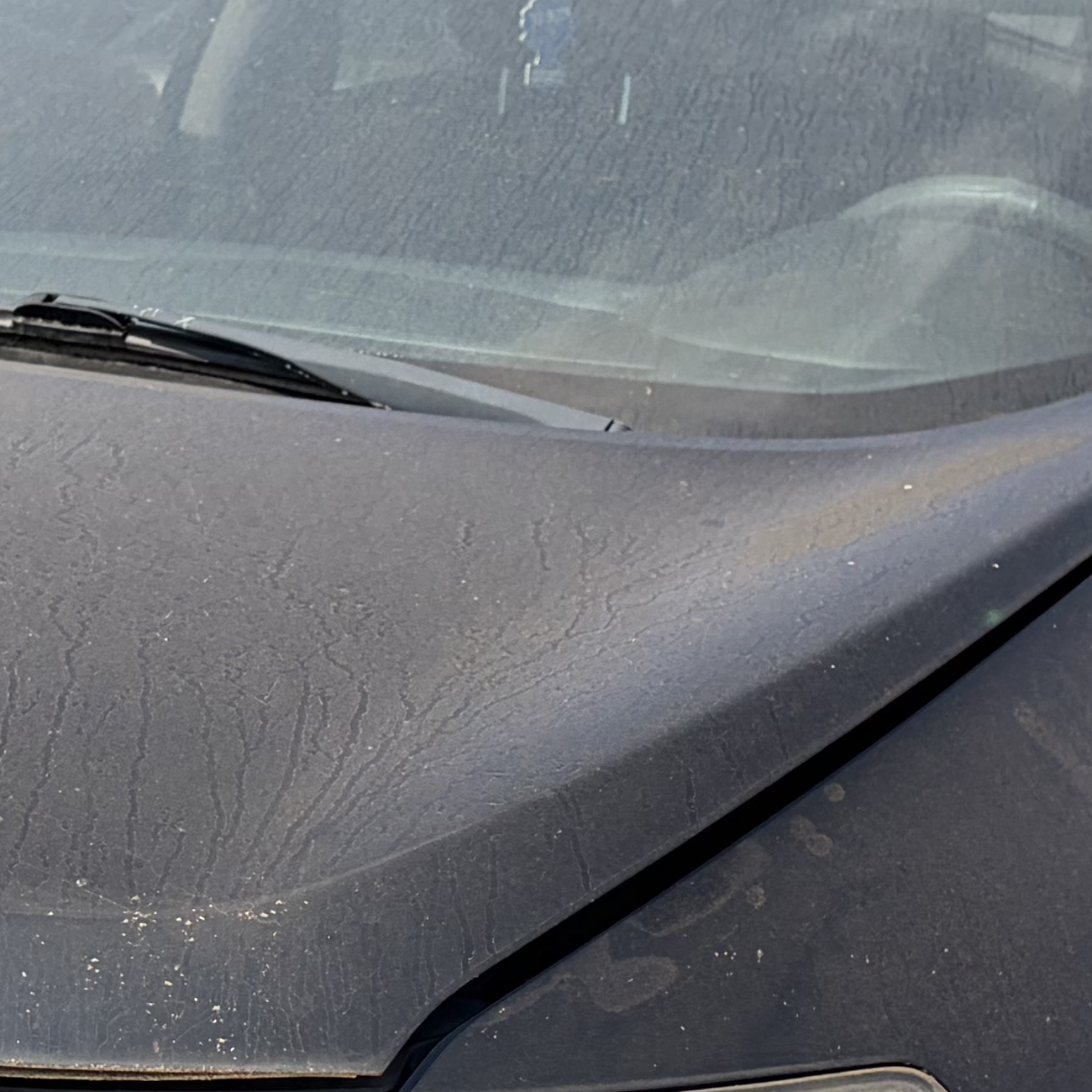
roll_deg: -3.1
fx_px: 3605
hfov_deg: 17.1
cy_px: 752
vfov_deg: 17.2
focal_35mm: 101
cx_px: 280
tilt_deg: -11.1
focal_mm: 5.96
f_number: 1.6
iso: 64
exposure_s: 1/3125
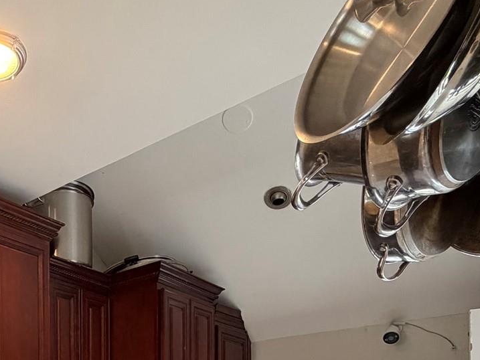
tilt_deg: -0.9
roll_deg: +0.6
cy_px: 457
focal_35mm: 40
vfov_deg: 29.6
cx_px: 15
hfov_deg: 41.5
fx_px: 555
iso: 320
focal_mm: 2.22
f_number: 2.2
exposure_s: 1/60
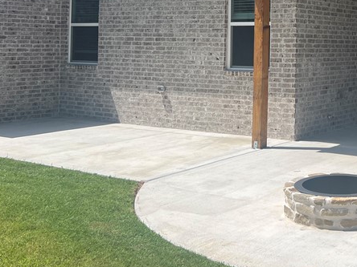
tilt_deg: +1.3
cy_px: 27
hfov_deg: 30.6
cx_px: 327
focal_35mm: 60
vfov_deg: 23.8
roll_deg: -0.4
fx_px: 619
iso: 50
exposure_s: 1/5076
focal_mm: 5.7
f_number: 1.5
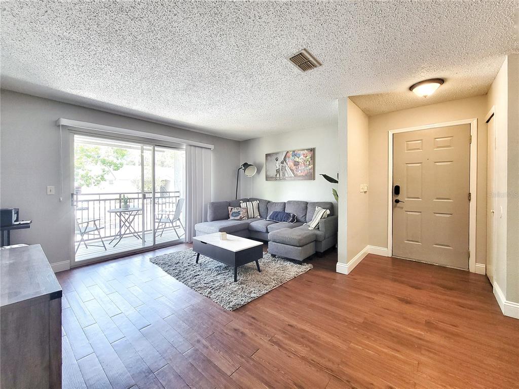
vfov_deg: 89.9
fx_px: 195
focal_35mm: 13
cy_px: 194
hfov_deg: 106.2
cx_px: 260
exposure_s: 1/60
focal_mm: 2.2
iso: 160
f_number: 2.2
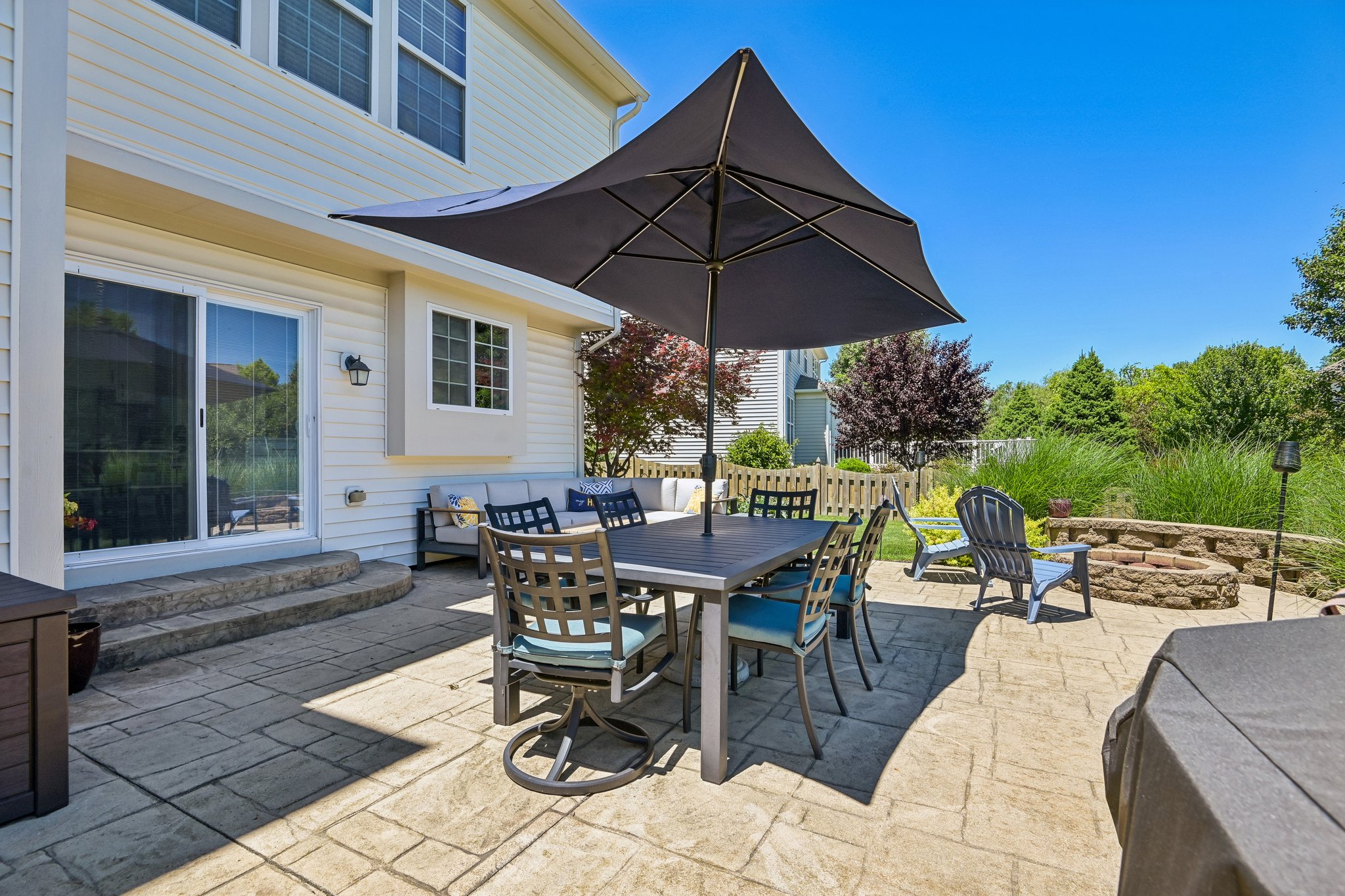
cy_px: 448
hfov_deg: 96.7
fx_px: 598
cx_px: 672
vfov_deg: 73.7
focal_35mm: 16
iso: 100
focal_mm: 16
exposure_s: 1/160
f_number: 8
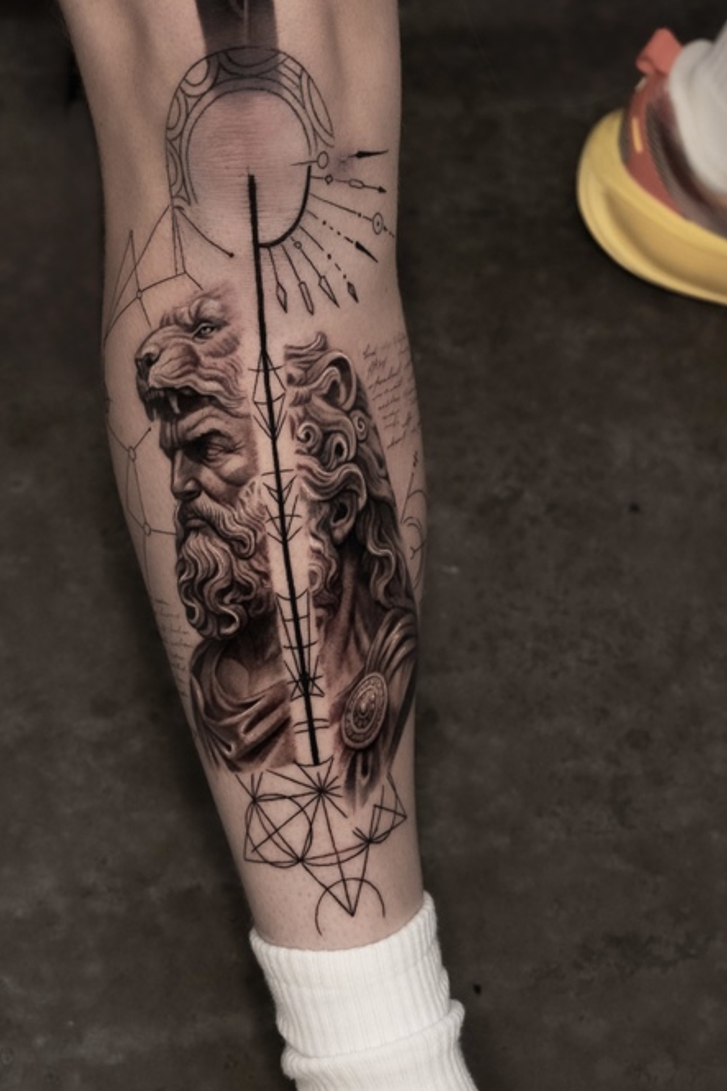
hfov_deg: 15.7
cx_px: 277
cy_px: 200
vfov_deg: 23.0
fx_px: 2637
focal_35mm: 87
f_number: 4.5
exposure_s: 1/80
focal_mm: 33
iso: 1000
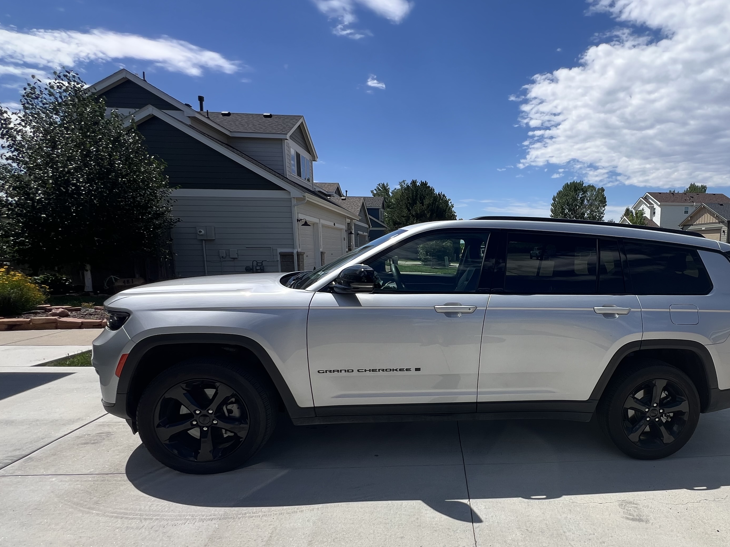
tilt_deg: -8.3
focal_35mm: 19
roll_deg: -0.2
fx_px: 401
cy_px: 311
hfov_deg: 81.5
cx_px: 494
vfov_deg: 68.4
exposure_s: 1/1575
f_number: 1.8
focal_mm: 1.57
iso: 32
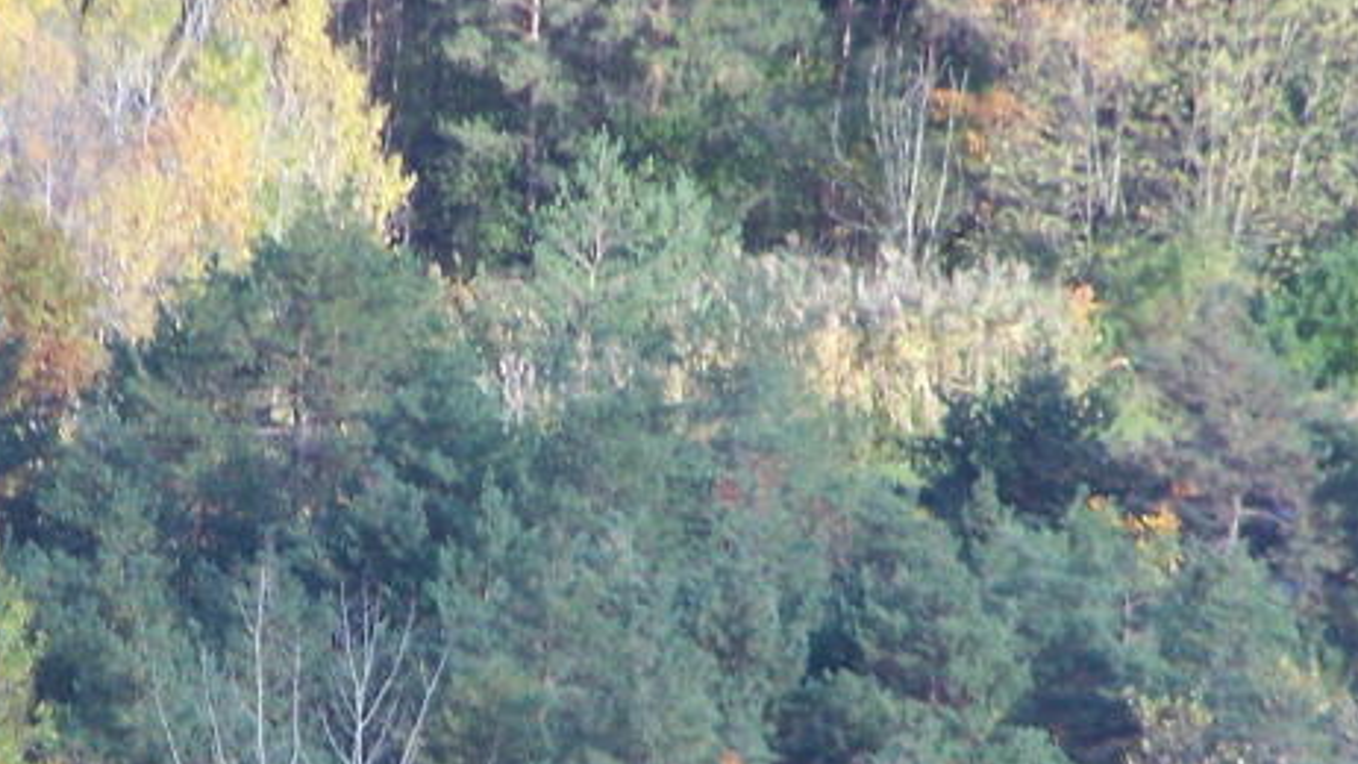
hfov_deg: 2.4
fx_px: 33060
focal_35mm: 918
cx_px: 523
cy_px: 605
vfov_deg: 1.3
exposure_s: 1/250
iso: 140
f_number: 3.7
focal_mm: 63
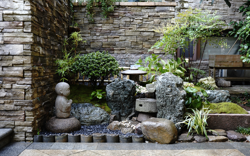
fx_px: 254
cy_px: 80
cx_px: 126
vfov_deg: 34.2
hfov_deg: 52.5
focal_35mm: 37
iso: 50
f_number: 2.8
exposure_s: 1/30
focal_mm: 32.2
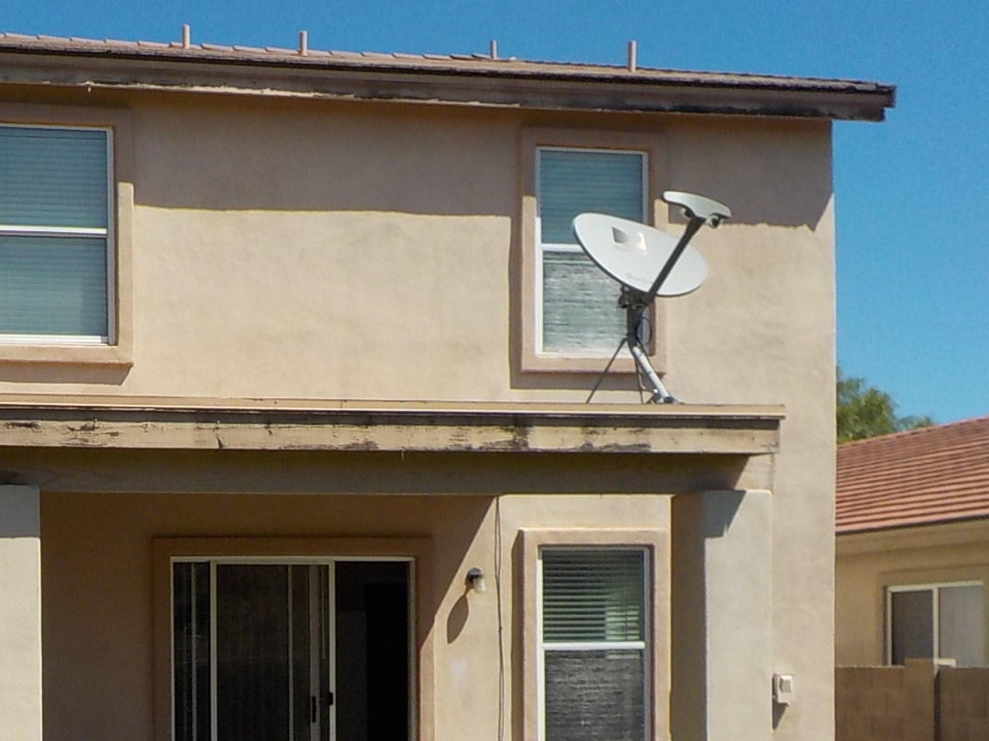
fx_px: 1800
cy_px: 703
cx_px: 133
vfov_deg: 22.6
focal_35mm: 63
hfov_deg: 29.7
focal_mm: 4.1
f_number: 3.3
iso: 125
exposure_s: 1/1600
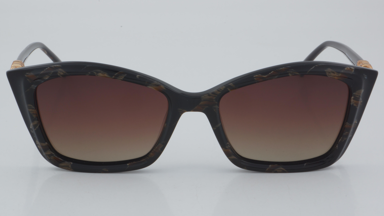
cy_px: 99
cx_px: 192
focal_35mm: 87
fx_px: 881
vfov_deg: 14.0
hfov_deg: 24.6
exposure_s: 1/3
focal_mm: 55
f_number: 32
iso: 100
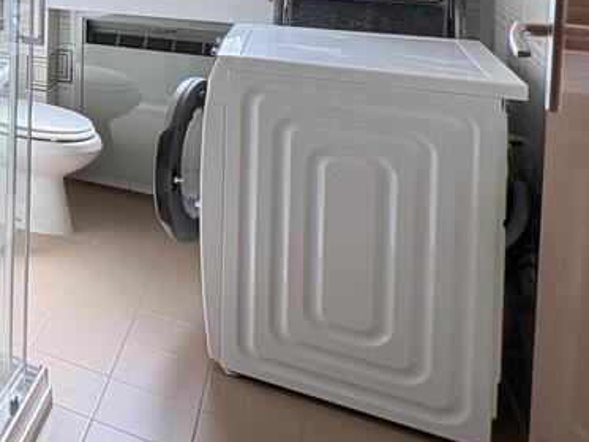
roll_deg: +1.7
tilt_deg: -2.6
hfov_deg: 28.2
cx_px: -291
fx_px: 766
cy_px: -68
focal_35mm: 45
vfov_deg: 28.6
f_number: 2.2
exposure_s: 1/125
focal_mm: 2.22
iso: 64
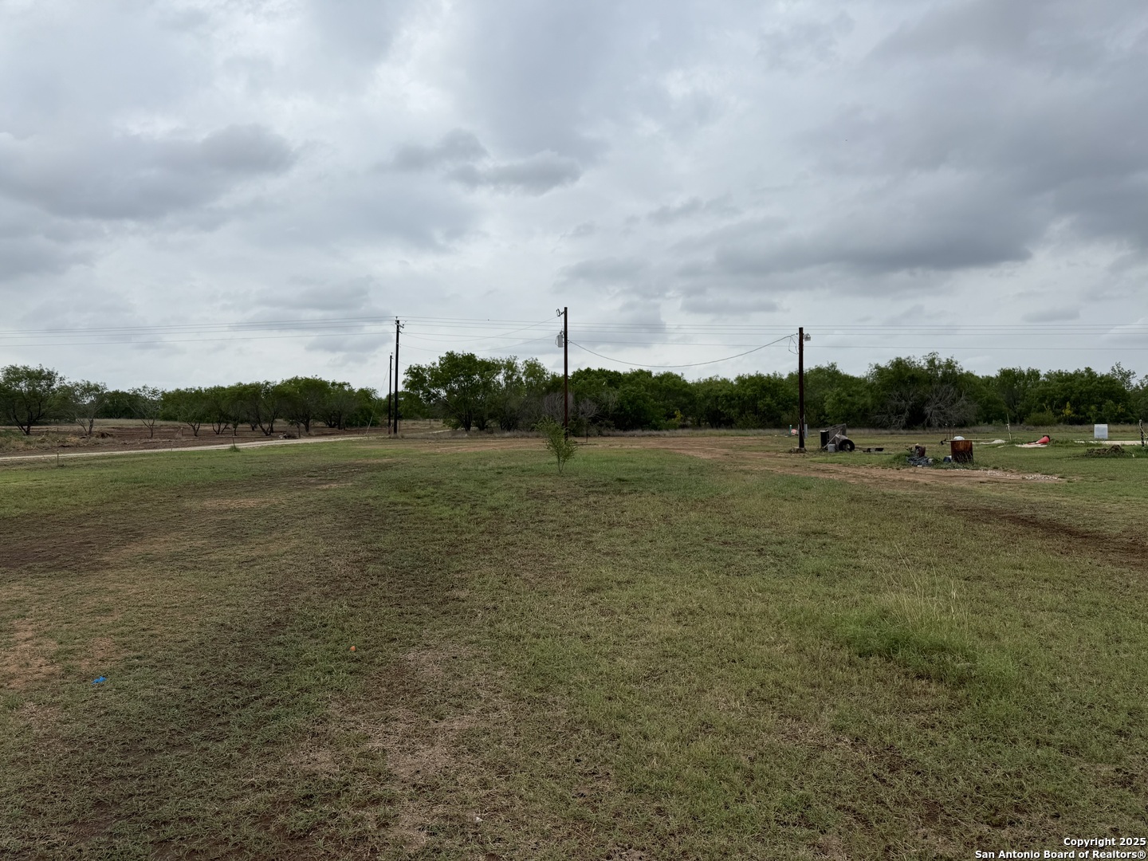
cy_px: 430
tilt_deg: +0.4
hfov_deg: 71.6
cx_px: 574
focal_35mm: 24
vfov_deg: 56.8
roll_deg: -0.1
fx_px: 796
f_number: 1.78
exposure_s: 1/4167
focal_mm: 6.76
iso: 80
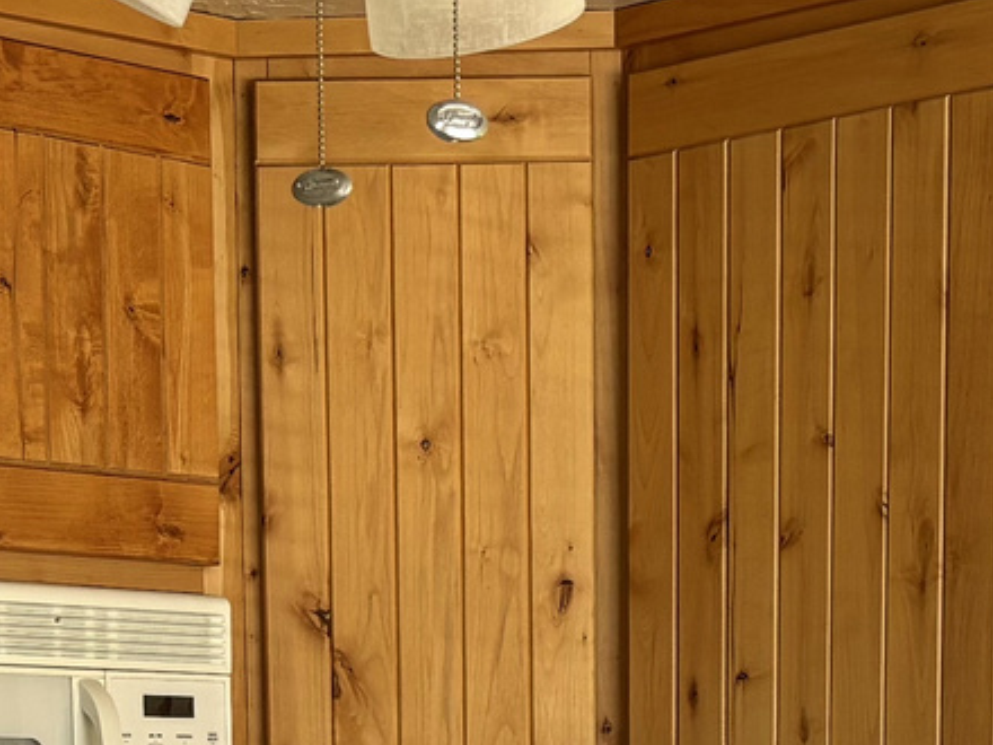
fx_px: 3471
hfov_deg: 16.3
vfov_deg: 11.5
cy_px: 1239
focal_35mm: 121
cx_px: 571
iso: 64
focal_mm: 5.96
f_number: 1.6
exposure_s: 1/128
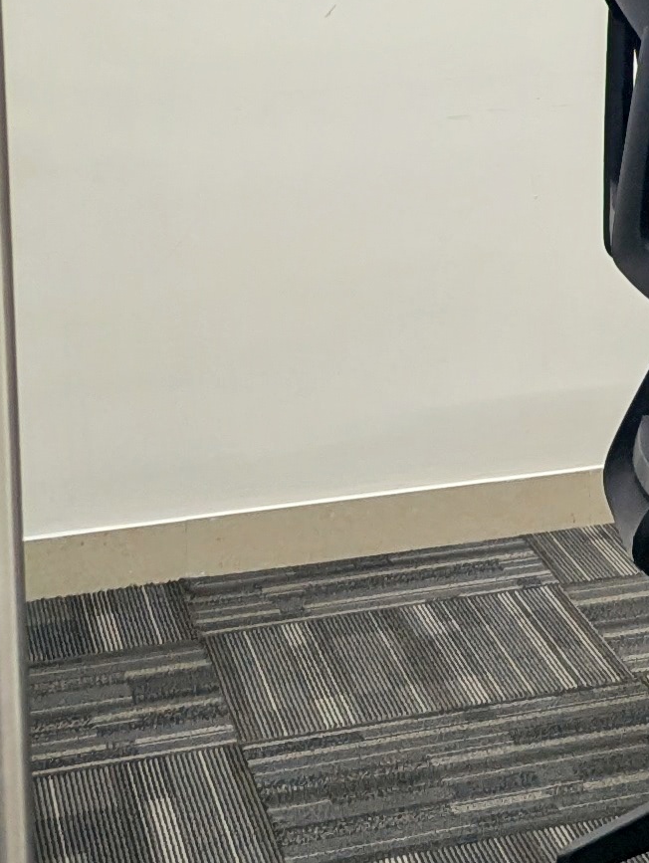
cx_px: 1497
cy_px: -132
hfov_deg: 11.2
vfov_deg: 16.8
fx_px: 2820
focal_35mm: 113
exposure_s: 1/33.3
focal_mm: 6.81
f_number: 1.85
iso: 61
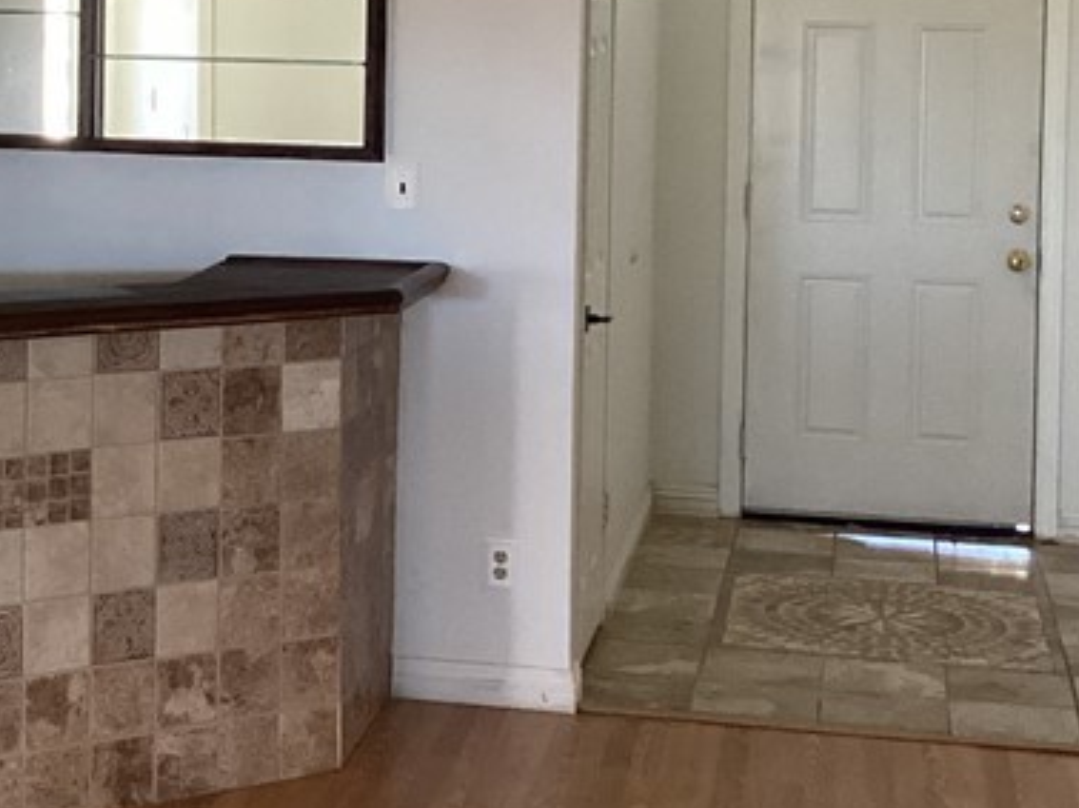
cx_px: 351
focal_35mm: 84
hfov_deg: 23.2
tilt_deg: -3.8
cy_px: 94
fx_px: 2617
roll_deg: -1.4
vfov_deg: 17.3
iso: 320
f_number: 2.4
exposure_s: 1/40
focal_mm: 3.3
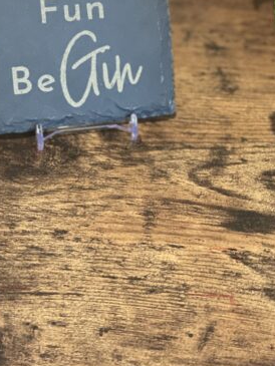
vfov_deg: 20.4
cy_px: 68
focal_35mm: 95
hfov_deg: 15.5
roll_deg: -0.1
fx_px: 1006
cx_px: 95
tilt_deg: -41.0
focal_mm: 6
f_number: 2
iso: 400
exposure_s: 1/33
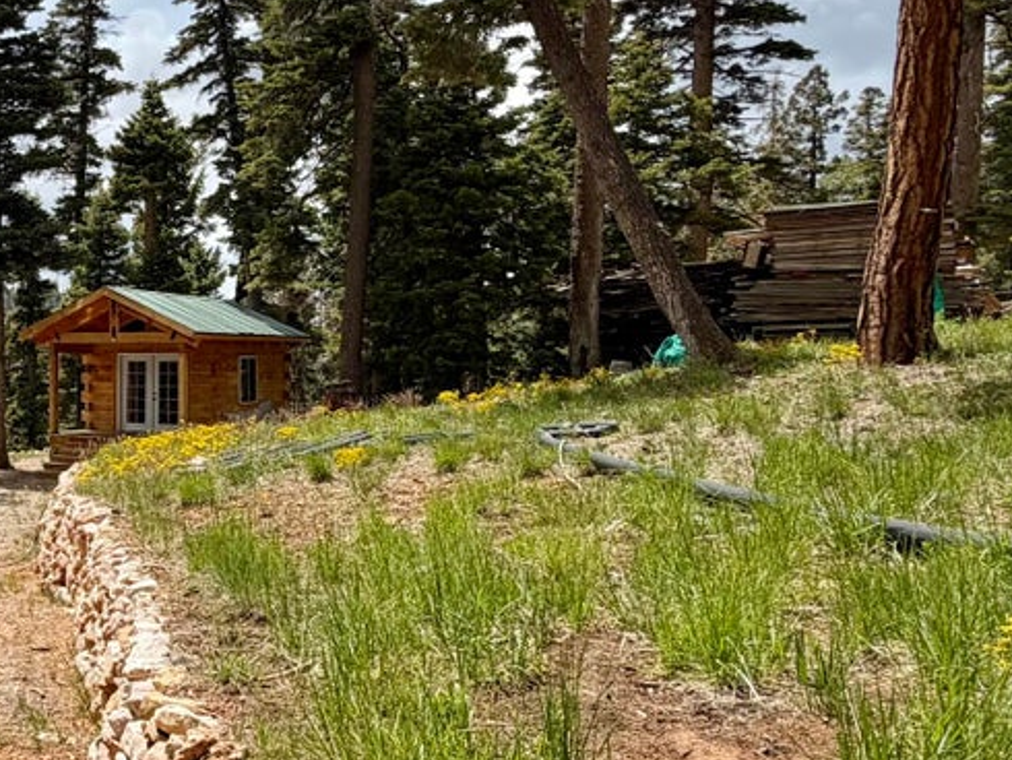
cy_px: 386
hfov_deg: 39.9
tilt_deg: -1.2
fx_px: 1141
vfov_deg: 36.8
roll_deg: -1.3
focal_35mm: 39
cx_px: -71
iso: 32
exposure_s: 1/942
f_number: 2.2
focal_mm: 2.22
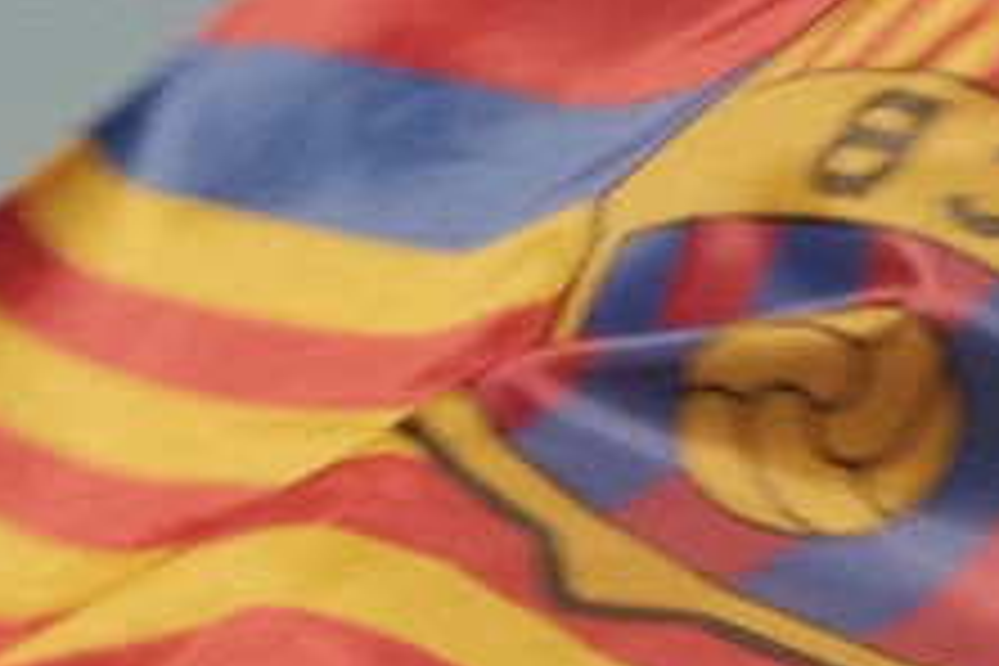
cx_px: 1458
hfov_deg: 5.9
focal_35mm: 344
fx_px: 9545
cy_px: 1076
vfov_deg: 4.0
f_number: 14
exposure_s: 1/500
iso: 640
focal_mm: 28.9
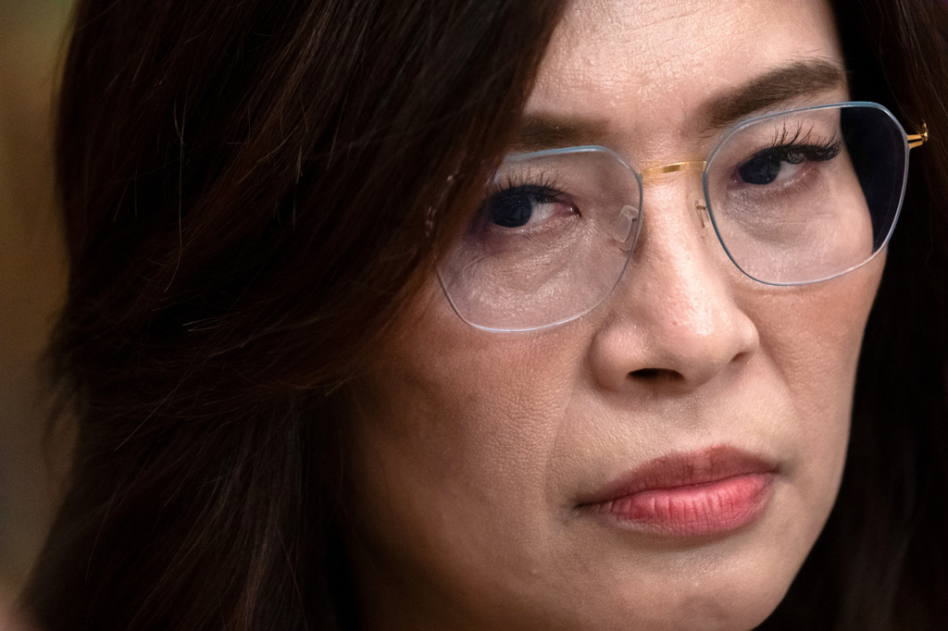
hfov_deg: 7.1
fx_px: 7686
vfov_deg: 4.7
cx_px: 474
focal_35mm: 292
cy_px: 316
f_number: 2.8
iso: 6400
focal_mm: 195
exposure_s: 1/250
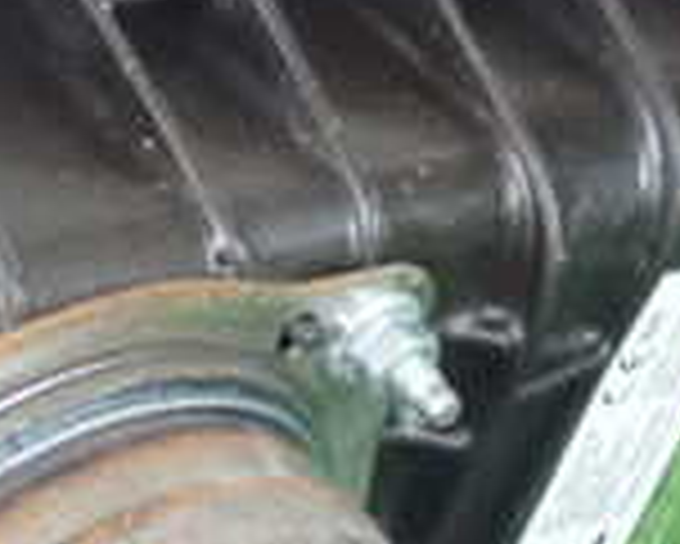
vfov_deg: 8.1
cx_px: -356
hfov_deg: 9.8
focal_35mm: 190
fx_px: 3826
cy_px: 337
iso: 1600
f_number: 3.2
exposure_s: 1/50
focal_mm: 8.99
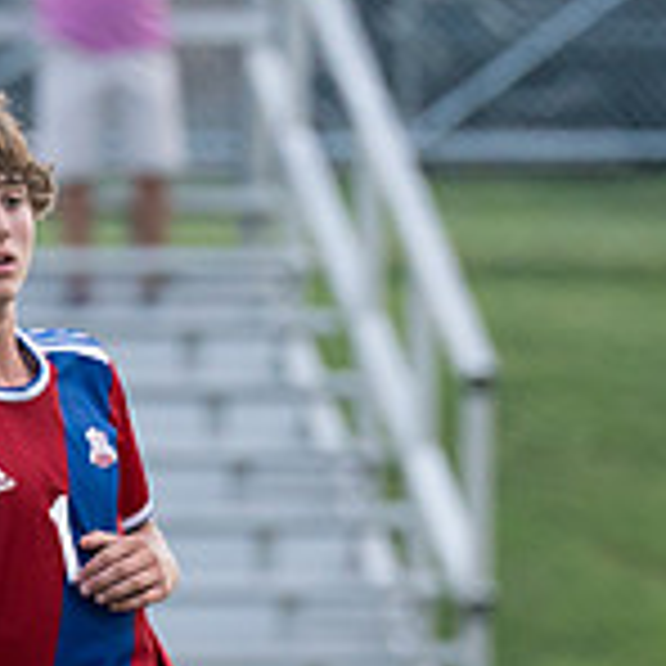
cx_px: -84
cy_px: 781
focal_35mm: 1010
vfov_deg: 1.7
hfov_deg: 1.7
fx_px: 21985
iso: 1600
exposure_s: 1/1250
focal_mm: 200
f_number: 4
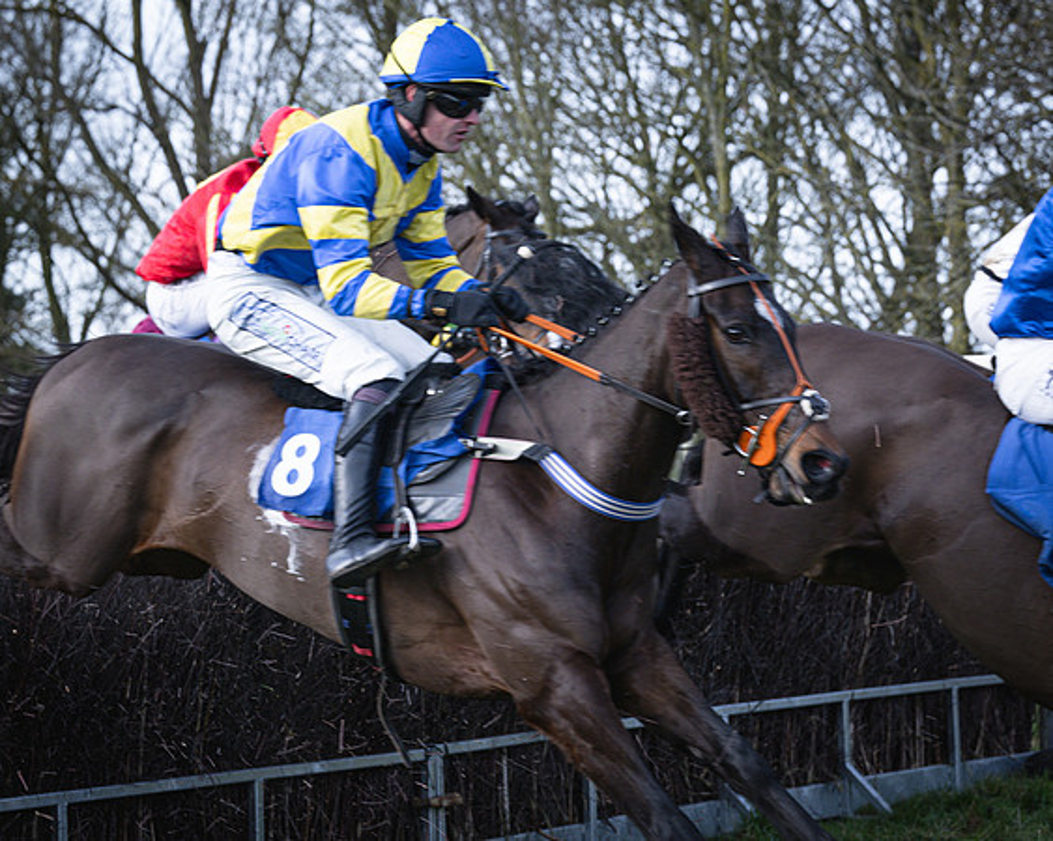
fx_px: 3686
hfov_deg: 16.2
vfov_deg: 13.0
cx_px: 632
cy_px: 420
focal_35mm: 118
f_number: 4
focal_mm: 70
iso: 400
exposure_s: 1/1000
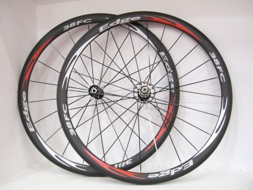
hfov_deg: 49.0
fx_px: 278
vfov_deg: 37.7
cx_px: 126
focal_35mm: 38
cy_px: 95
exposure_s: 1/30
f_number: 2.8
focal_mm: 7.9
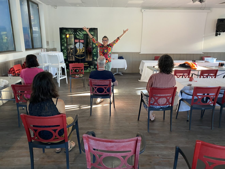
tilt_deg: -15.1
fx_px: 169
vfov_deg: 53.1
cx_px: 112
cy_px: 84
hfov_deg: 67.3
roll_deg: +0.6
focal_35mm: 26
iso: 320
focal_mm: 4.25
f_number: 1.8
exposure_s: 1/50
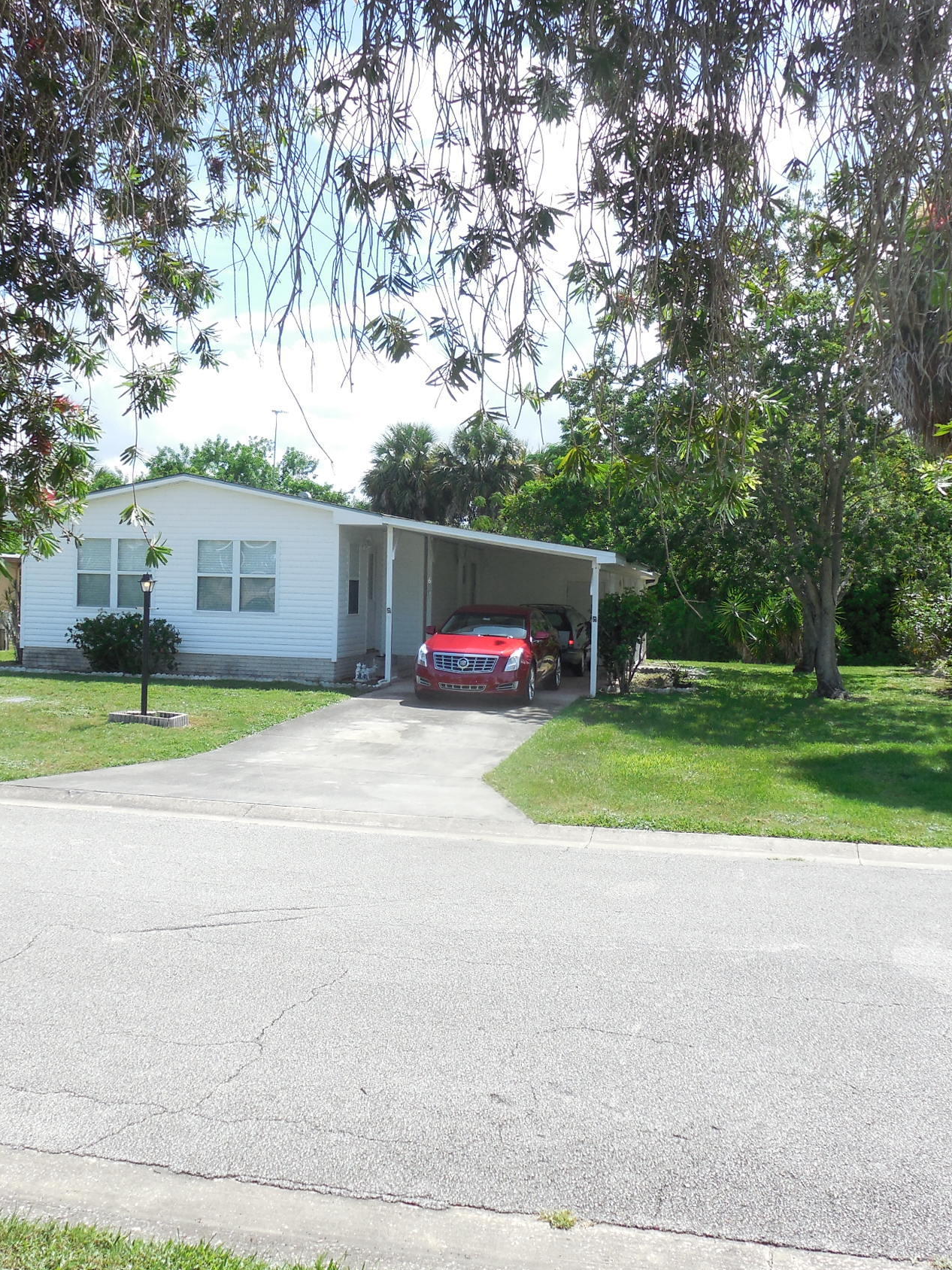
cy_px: 631
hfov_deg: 40.7
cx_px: 456
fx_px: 1283
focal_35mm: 35
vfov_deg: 52.6
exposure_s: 1/640
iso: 125
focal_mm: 4.6
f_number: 3.5
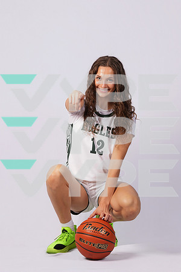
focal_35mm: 106
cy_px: 136
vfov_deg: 19.3
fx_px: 799
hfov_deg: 12.9
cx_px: 90
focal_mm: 106
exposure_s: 1/125
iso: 160
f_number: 11
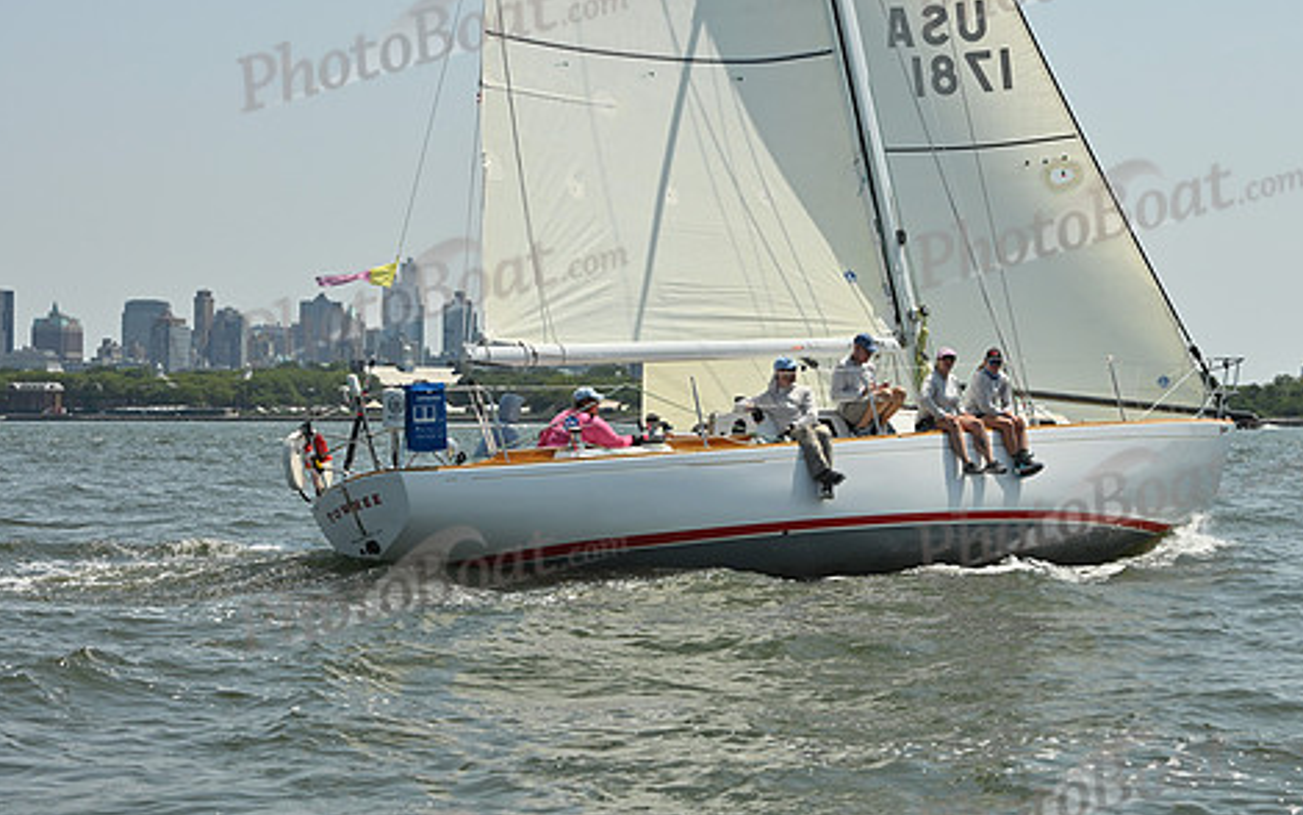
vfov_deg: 14.9
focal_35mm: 88
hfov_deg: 23.5
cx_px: 773
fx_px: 3126
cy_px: 401
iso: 320
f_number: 11
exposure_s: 1/1250
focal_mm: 70
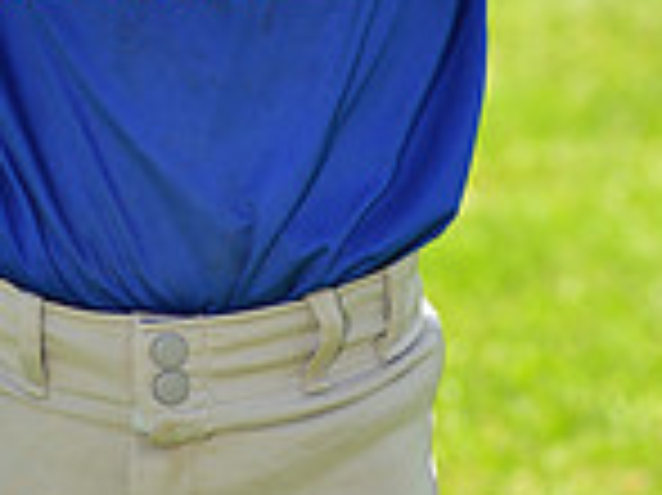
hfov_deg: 4.5
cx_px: 333
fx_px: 8408
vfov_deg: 3.4
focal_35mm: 440
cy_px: -335
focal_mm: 116
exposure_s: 1/250
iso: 100
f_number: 5
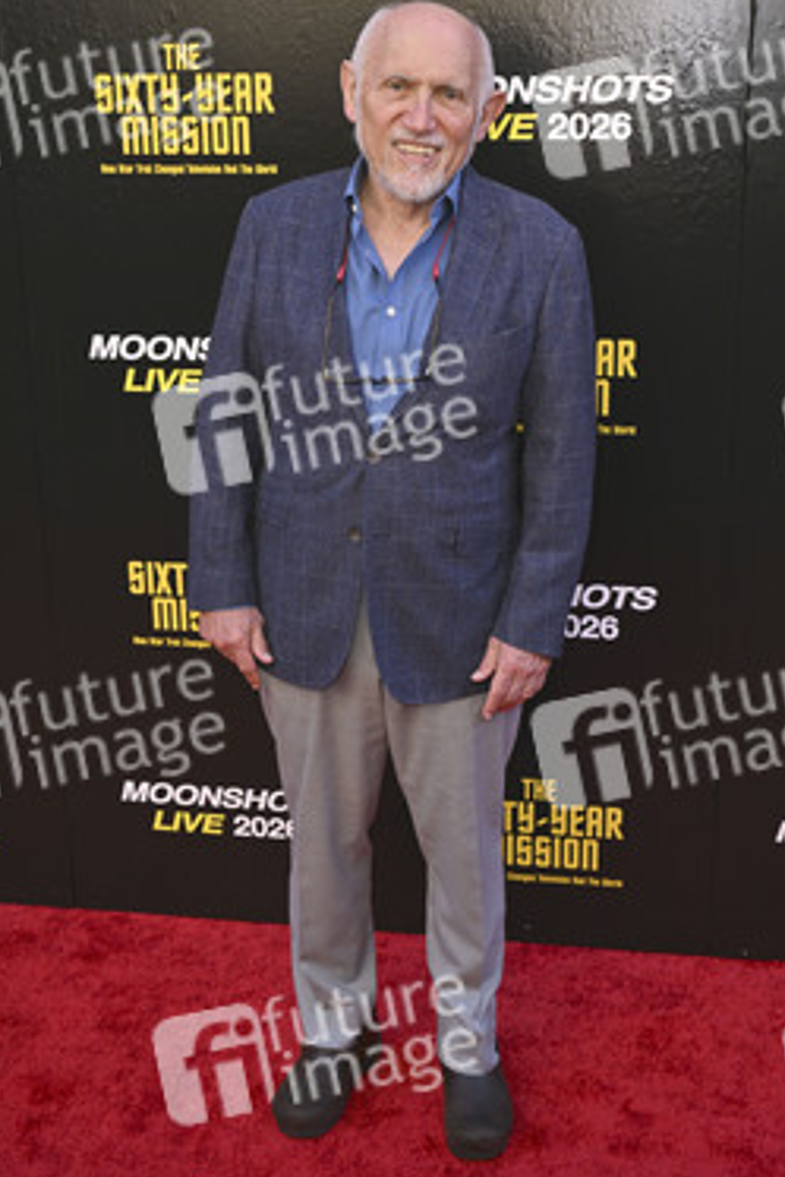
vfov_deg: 43.6
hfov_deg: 29.9
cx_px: 407
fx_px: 1470
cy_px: 577
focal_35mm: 45
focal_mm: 42
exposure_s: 1/250
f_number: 7.1
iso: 400
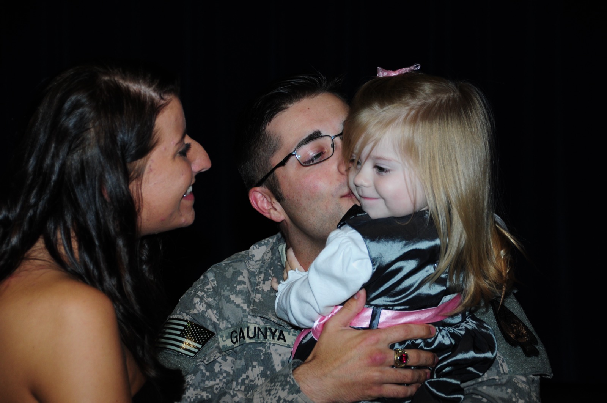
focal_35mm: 112
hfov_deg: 18.2
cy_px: 202
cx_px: 304
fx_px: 1894
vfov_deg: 12.1
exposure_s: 1/100
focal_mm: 75
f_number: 5
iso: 400
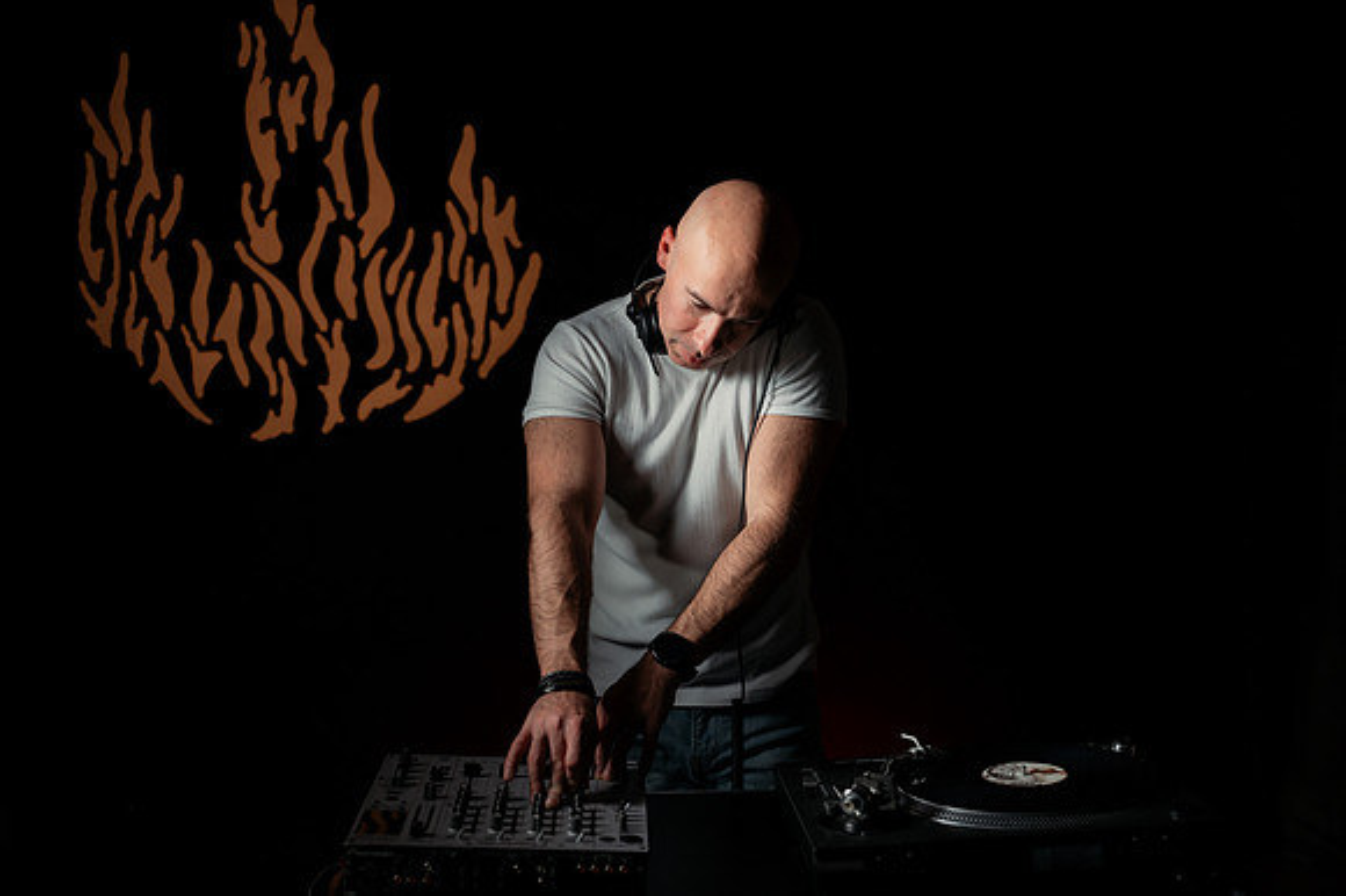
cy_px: 448
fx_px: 1681
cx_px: 673
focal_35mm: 45
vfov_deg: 29.8
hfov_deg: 43.6
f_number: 2.8
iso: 400
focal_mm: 45
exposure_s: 1/125
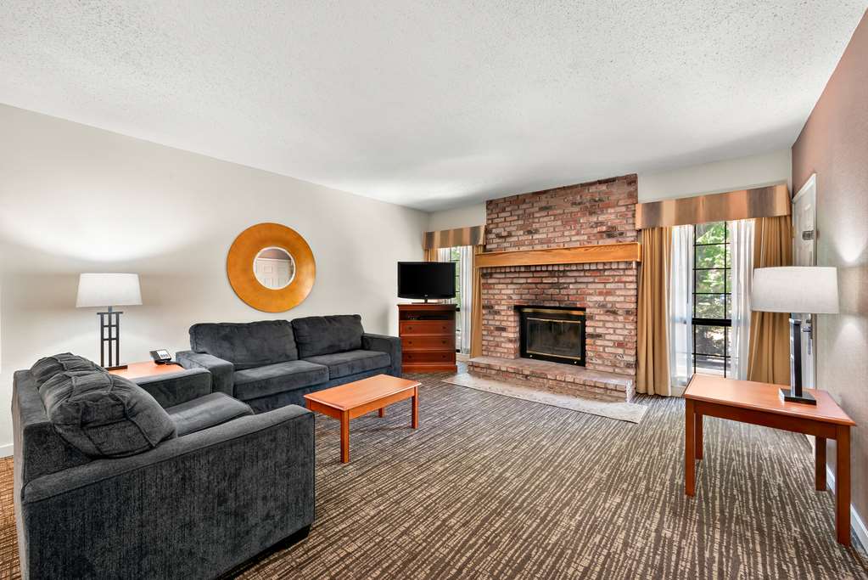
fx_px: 338
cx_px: 434
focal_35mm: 14
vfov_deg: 81.3
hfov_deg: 104.2
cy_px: 290
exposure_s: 2.5
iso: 250
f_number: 10
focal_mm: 14
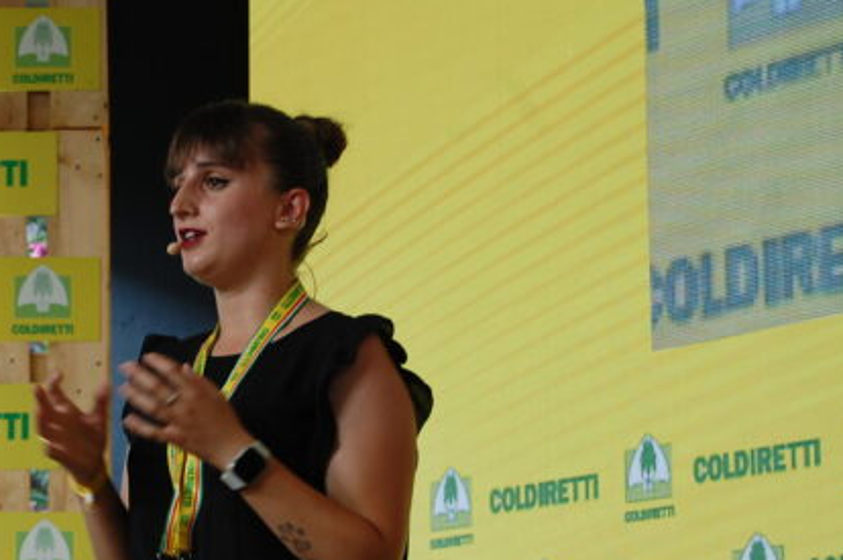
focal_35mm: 139
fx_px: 3247
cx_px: 175
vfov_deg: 9.8
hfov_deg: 14.7
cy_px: 367
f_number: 5.6
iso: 400
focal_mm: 55
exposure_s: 1/60
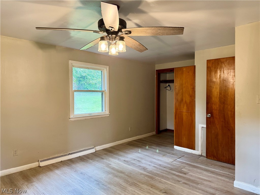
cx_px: 130
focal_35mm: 24
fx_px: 180
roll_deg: +0.2
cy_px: 98
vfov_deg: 56.8
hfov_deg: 71.6
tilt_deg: -2.2
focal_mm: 6.76
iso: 200
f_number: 1.78
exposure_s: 1/60
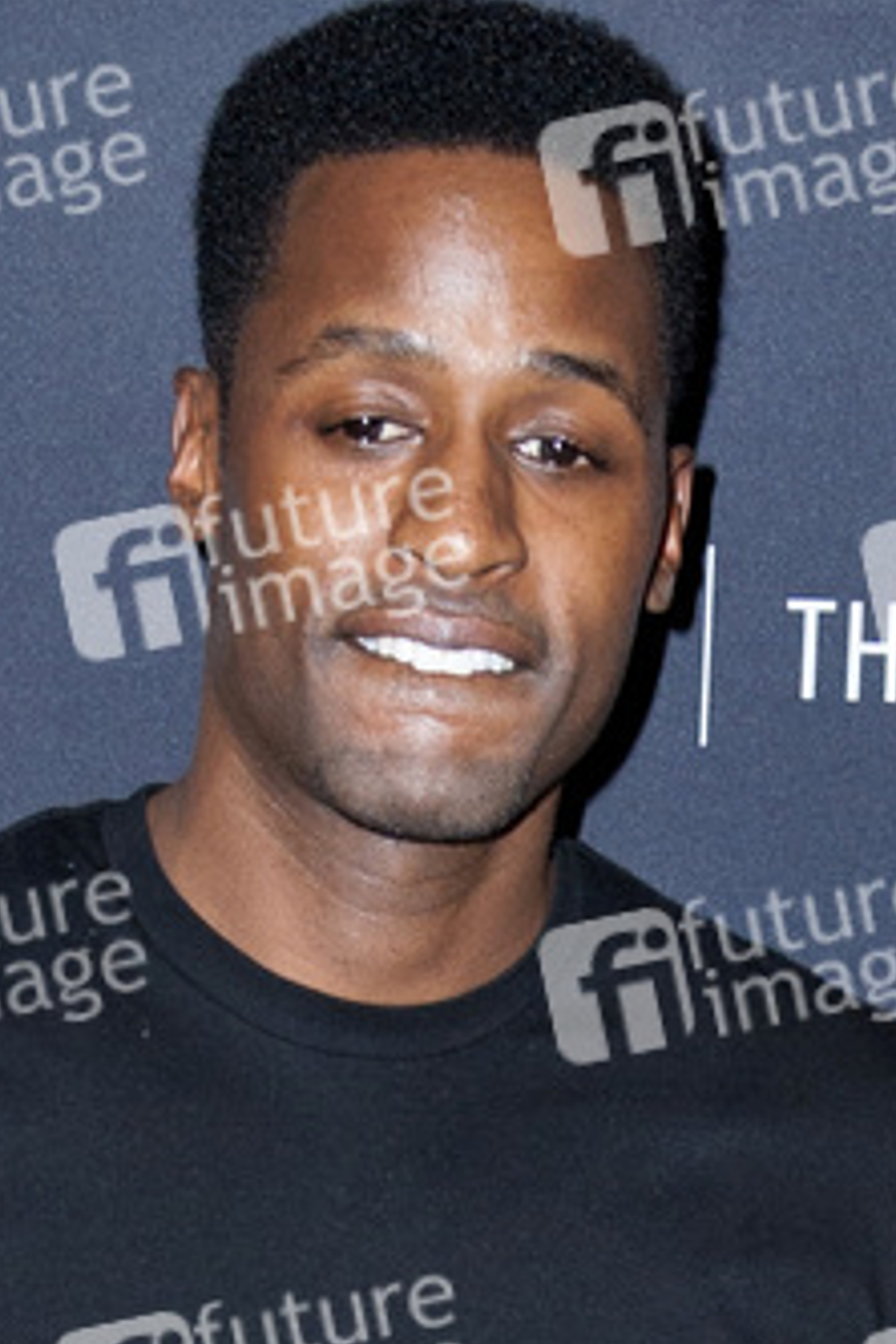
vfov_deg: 46.3
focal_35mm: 42
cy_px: 767
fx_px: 1568
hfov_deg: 31.8
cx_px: 381
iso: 400
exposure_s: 1/320
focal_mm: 35
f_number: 4.5
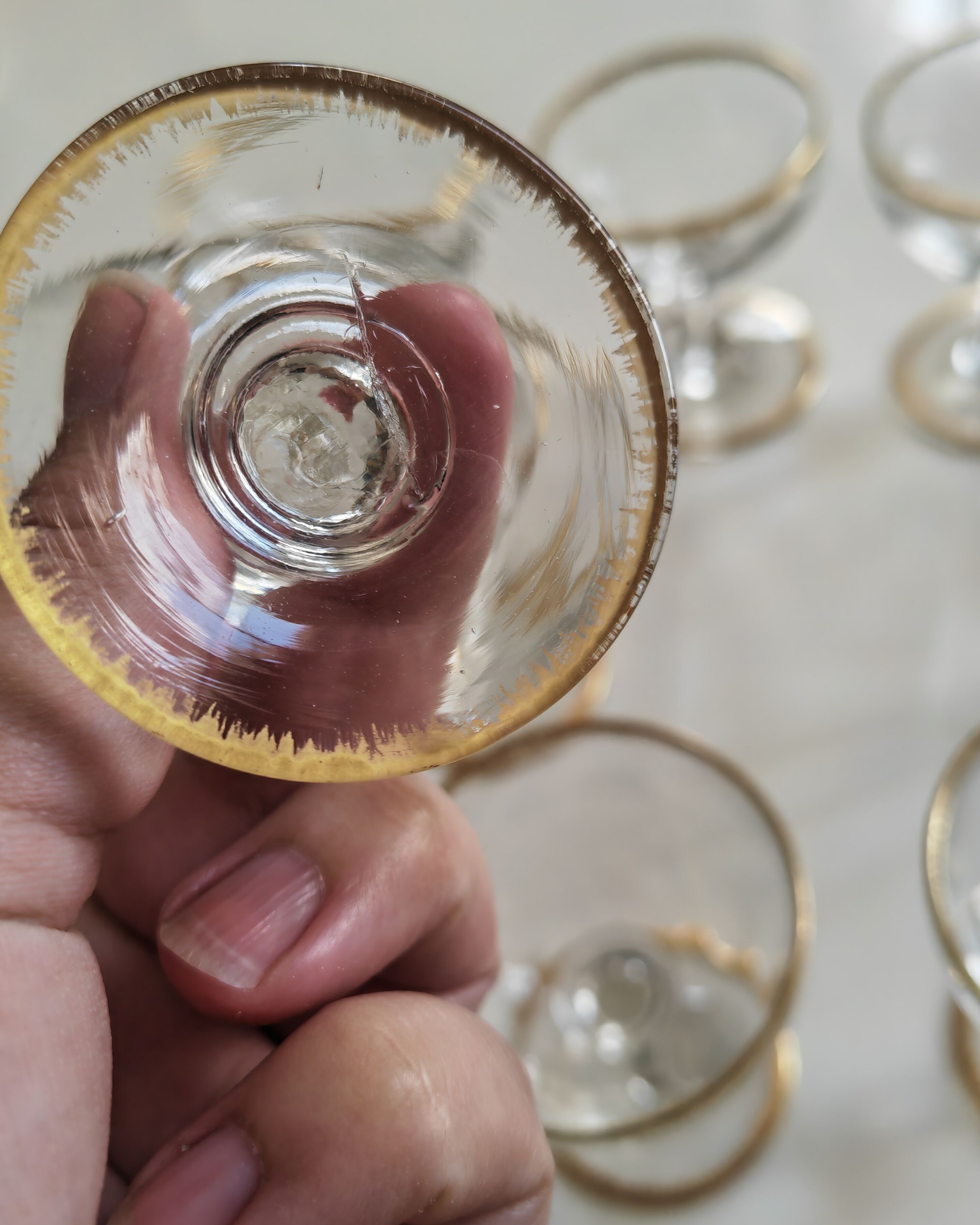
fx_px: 1233
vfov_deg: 52.8
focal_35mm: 34
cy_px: 608
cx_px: 485
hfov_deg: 43.4
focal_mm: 5.53
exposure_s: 1/120
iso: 50
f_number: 1.8
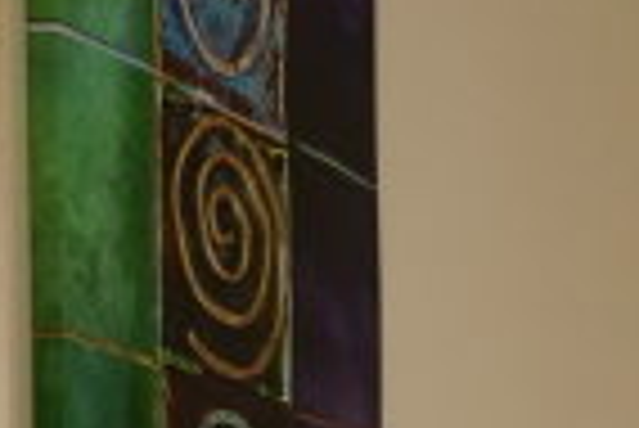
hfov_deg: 9.4
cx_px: 1548
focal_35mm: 195
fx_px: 3465
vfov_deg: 6.6
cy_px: 1084
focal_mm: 18
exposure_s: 1/100
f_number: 3.5
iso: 800
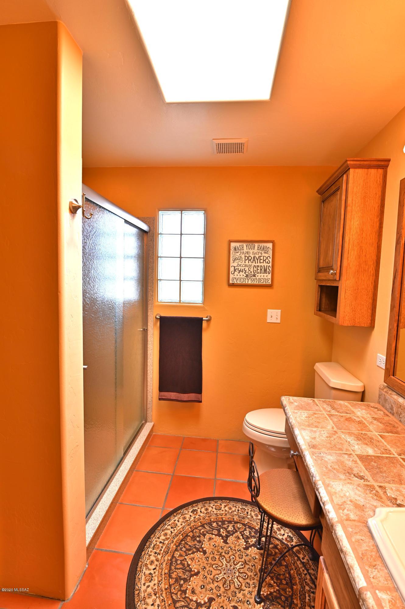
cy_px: 304
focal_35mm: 16
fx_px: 270
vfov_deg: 96.8
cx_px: 202
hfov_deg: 73.6
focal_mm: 16
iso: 100
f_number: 11
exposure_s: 1/1.3
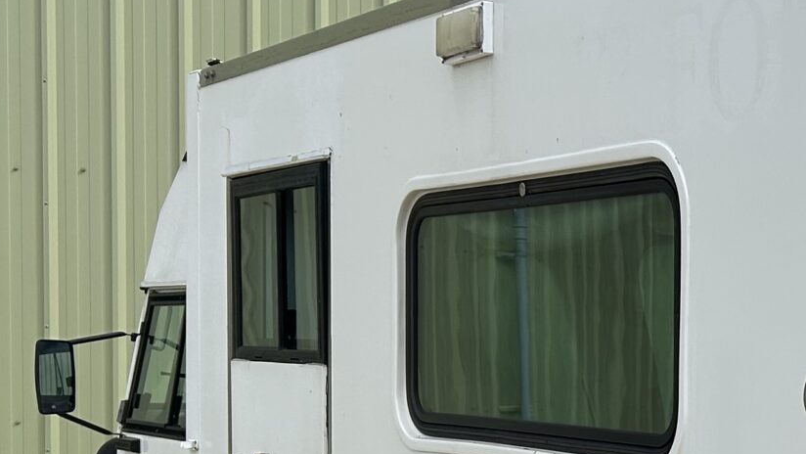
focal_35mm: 88
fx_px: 1881
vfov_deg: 13.6
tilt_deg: -1.1
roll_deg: +0.2
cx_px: 1002
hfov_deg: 22.1
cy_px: 443
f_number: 1.5
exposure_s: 1/3460
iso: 50
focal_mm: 5.7
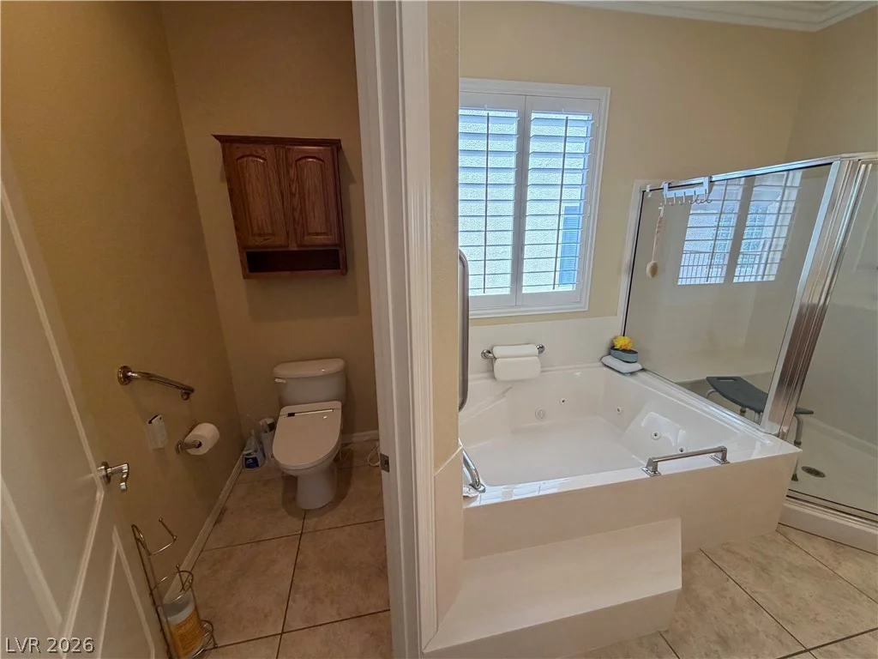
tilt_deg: -15.7
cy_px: 330
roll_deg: +1.9
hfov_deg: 102.1
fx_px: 355
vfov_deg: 85.7
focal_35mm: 14
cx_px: 439
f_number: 2.2
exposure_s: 1/120
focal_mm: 2.22
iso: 250
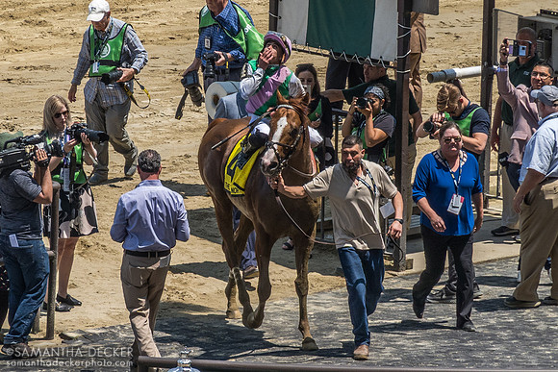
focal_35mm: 392
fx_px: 6080
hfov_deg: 5.3
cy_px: 138
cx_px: 166
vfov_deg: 3.5
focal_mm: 72
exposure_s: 1/800
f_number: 4.5
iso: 100
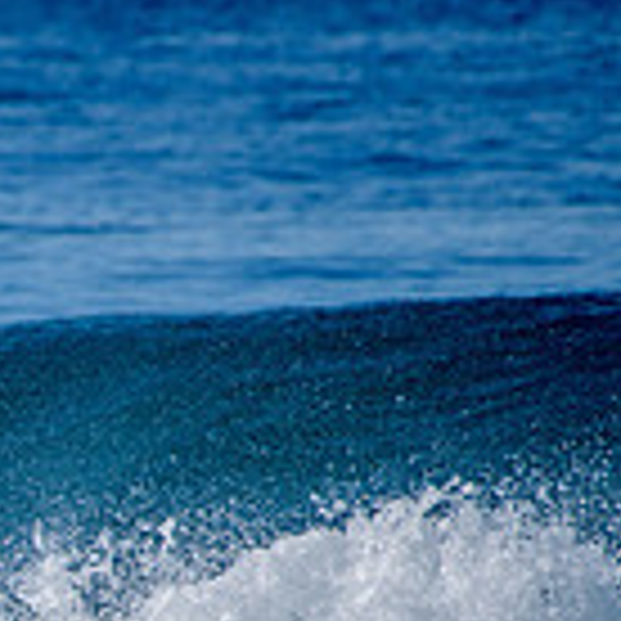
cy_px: 794
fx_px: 36270
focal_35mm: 1787
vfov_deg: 1.0
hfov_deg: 1.0
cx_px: -540
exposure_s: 1/1600
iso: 110
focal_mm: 500
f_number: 5.6
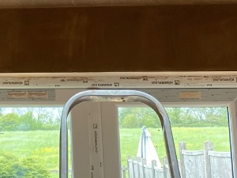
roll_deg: -0.6
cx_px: -7
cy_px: -32
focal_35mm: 104
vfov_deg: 13.8
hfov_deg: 18.4
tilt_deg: +15.2
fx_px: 712
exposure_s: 1/121
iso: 64
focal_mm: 4.25
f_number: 1.8
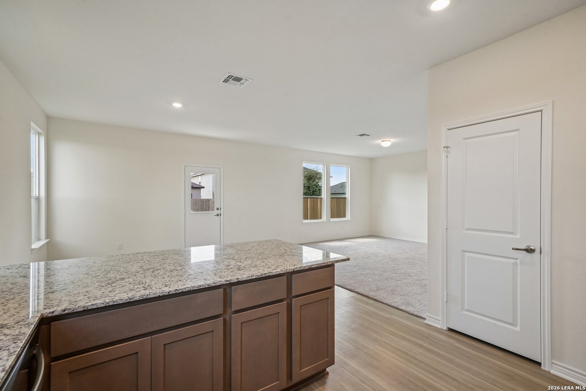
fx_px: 260
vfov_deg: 73.7
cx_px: 293
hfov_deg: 96.7
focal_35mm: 16
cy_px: 196
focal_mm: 16
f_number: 8
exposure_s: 1/40
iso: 500
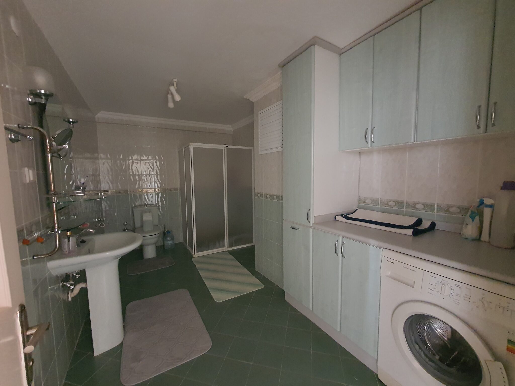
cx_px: 258
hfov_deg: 106.2
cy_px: 193
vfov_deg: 89.9
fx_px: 193
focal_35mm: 13
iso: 640
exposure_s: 1/10
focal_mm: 1.8
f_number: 2.2
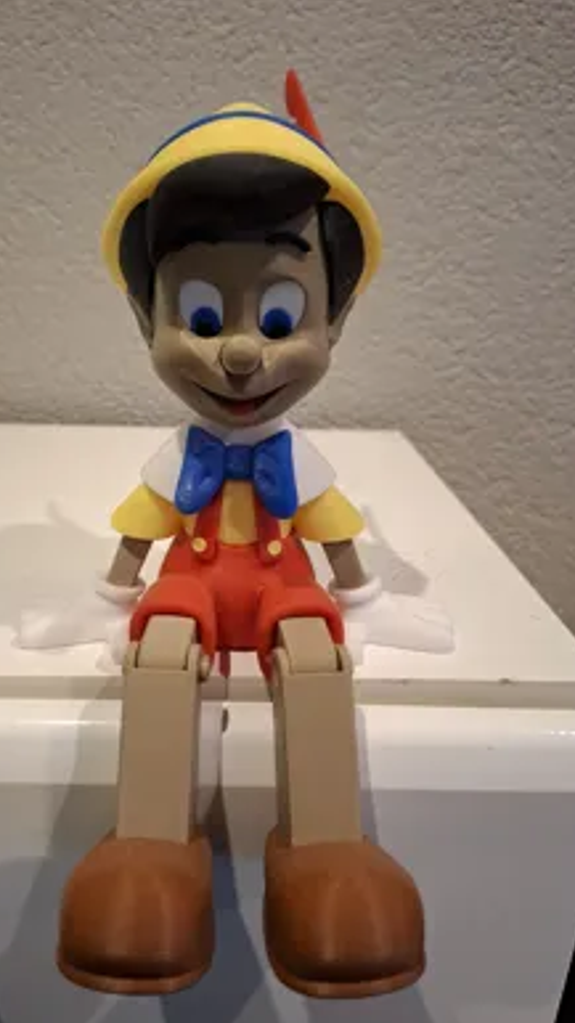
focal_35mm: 26
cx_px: 238
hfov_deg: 44.2
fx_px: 705
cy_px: 527
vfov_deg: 71.9
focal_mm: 5.54
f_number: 1.8
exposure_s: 1/33
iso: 320
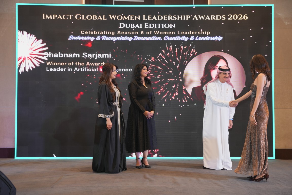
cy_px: 98
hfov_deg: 43.3
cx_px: 146
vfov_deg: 29.6
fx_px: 368
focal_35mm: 45
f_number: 4
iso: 800
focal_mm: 45.4
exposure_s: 1/100
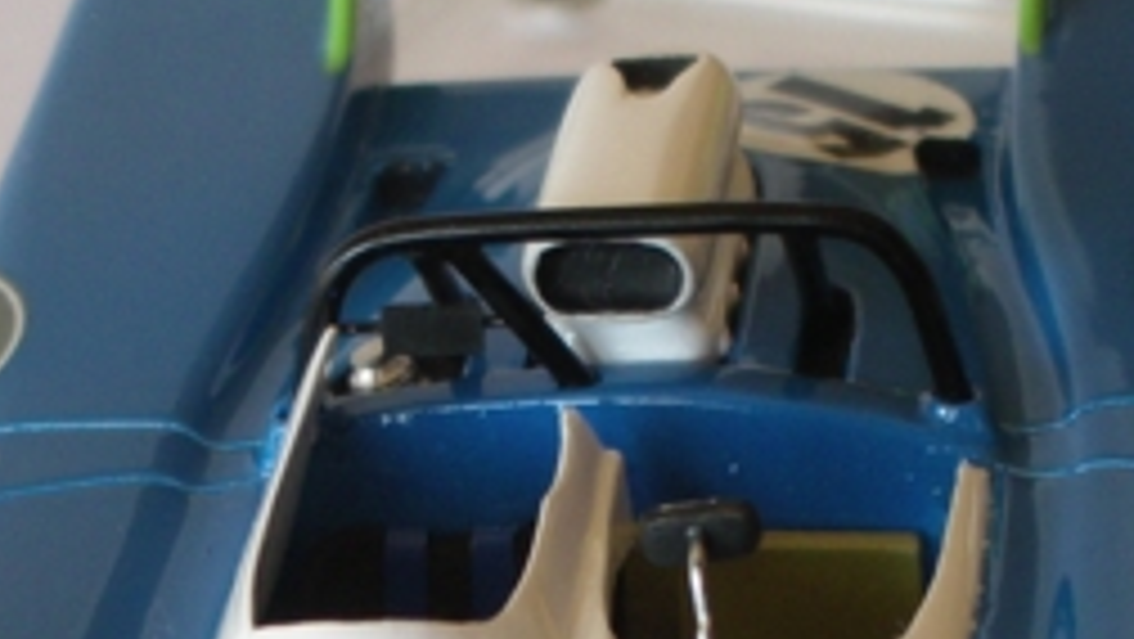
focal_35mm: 199
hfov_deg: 10.8
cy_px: 857
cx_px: 459
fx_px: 5986
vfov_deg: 6.1
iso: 100
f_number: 3.5
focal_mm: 10.2
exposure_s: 1/80
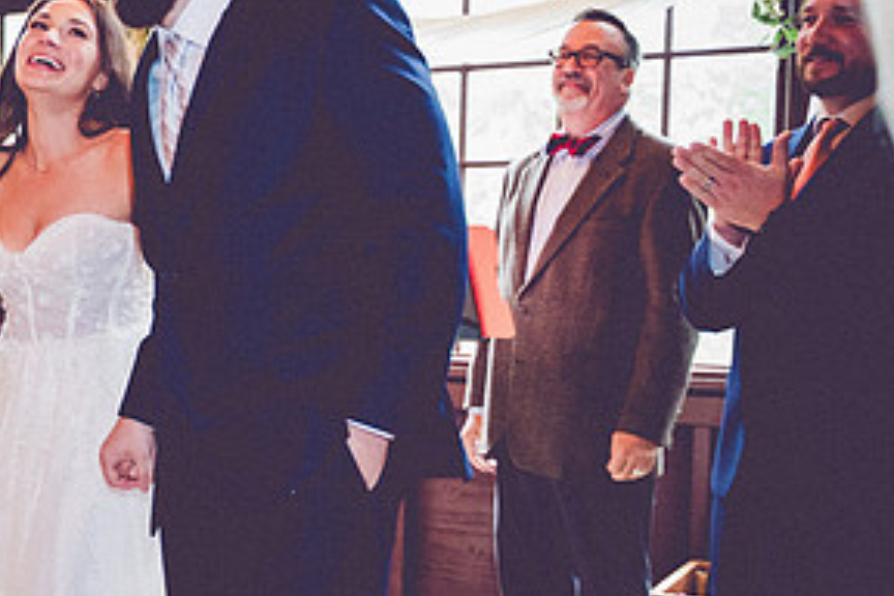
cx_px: 7
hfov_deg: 31.5
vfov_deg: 23.0
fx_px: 1465
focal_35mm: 59
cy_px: 363
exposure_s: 1/200
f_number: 2.8
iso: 5000
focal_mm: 28
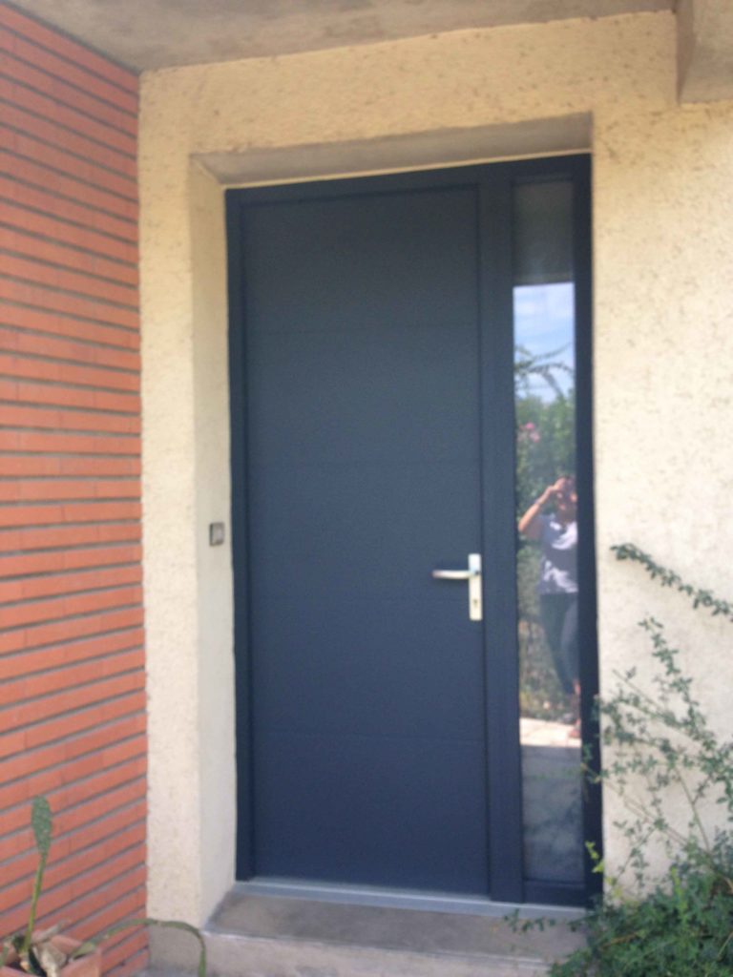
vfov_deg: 55.4
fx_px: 932
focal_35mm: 33
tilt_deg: -2.1
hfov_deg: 42.9
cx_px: 366
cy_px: 488
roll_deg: -0.9
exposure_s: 1/181
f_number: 2.4
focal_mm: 4.12
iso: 50
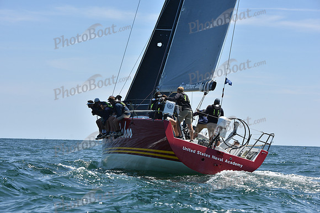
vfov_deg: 14.4
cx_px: 160
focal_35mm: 95
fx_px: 845
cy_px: 106
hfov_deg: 21.5
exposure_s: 1/1000
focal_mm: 95
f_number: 8
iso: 250
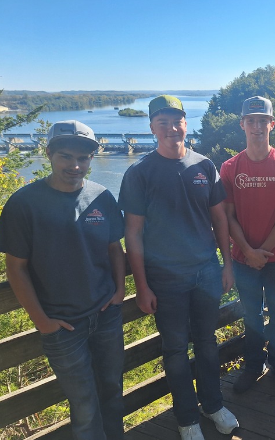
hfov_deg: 34.8
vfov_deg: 58.1
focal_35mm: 33
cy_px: 218
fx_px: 396
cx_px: 274
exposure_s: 1/1332
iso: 40
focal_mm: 5.54
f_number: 1.8
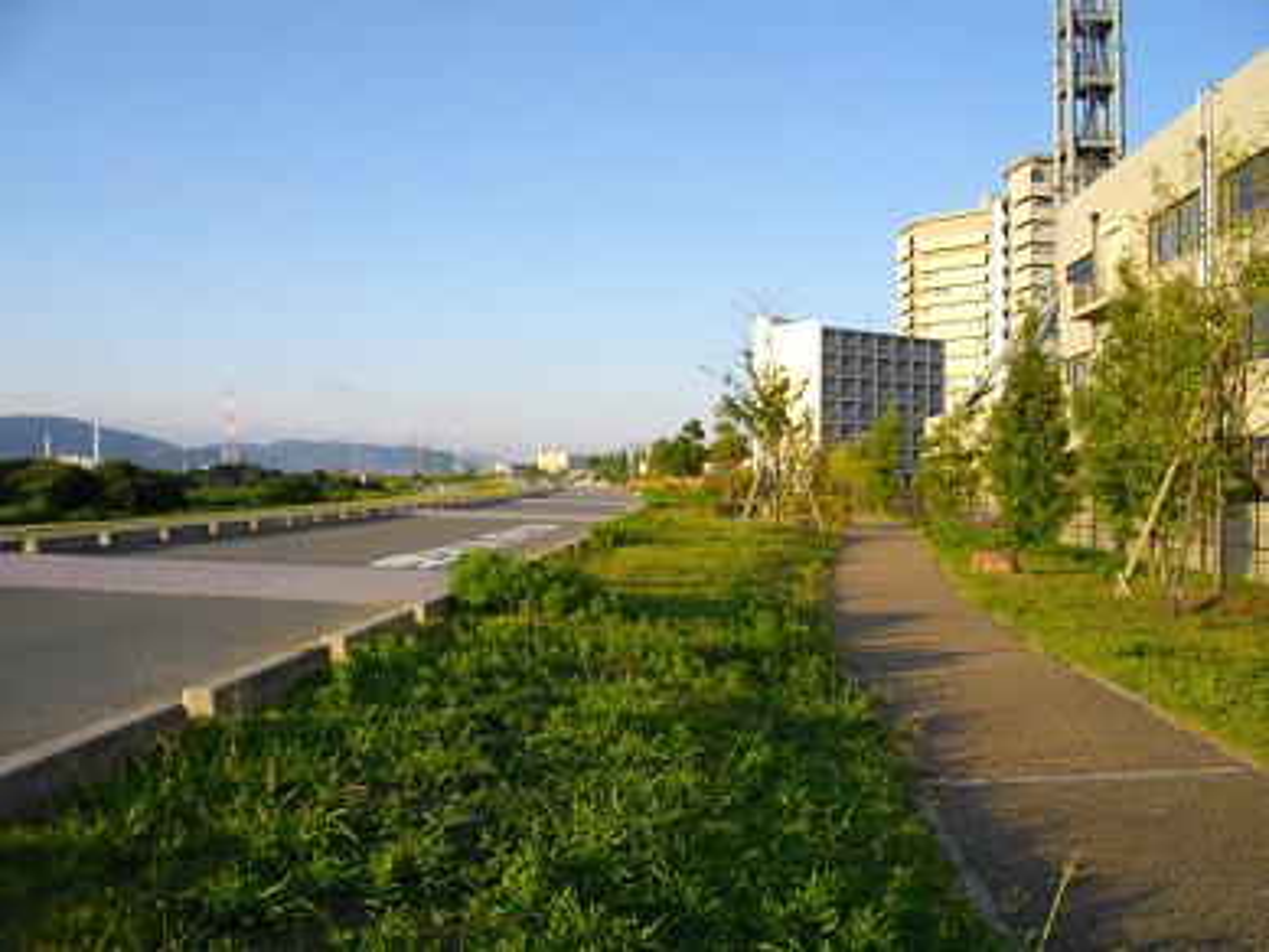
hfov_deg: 56.8
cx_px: 634
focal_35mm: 32
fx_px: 1173
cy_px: 476
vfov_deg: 44.2
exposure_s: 1/160
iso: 100
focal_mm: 5.7
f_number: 5.5
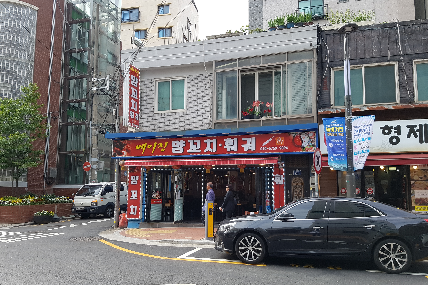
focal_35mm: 28
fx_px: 333
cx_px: 219
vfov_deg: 46.4
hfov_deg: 65.5
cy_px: 147
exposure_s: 1/376
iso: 50
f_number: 1.7
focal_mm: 4.2
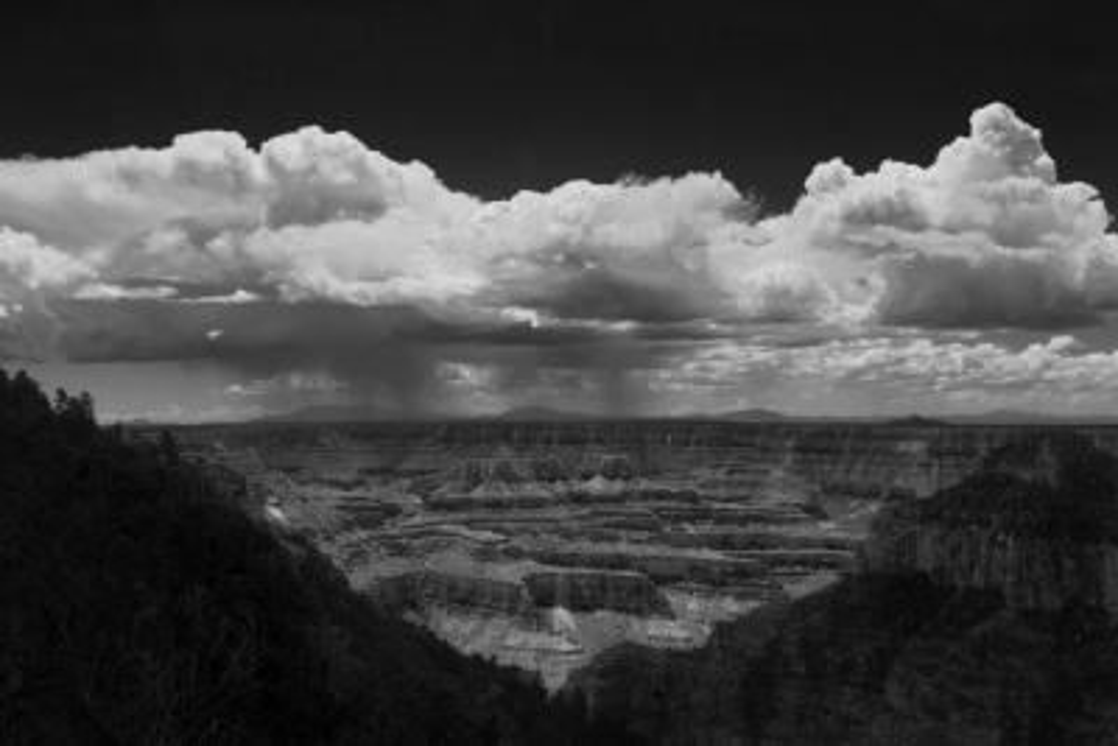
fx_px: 1305
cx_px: 559
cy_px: 373
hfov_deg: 46.4
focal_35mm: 42
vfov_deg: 31.9
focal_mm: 42
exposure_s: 1/250
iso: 100
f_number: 11
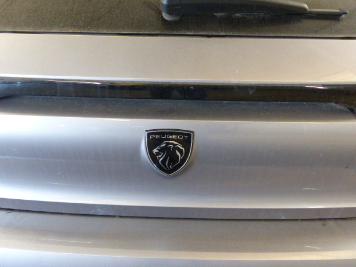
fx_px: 339
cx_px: 173
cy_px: 135
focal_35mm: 33
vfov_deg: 42.9
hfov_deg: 55.4
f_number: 2.8
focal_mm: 5.6
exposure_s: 1/20
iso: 400
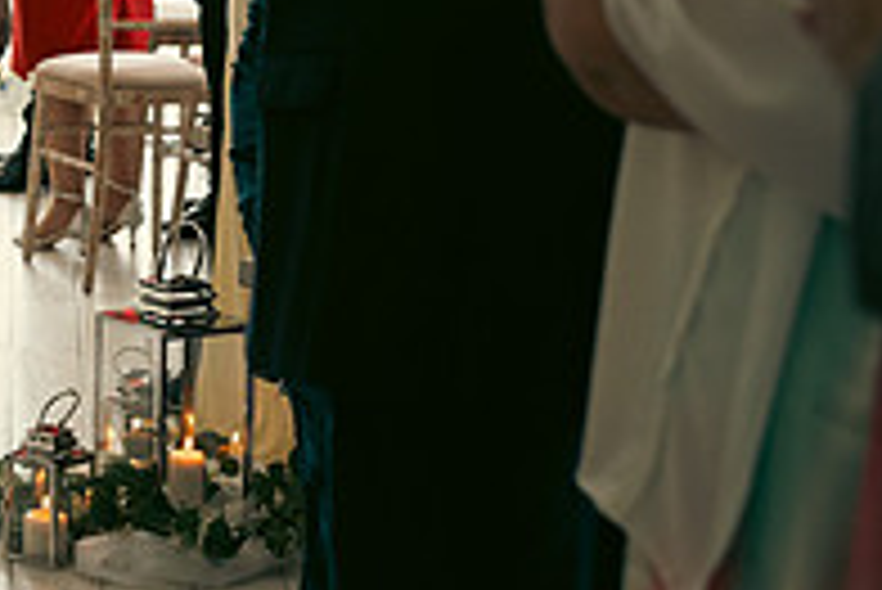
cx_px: -364
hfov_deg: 14.5
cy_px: -119
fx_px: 3261
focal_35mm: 133
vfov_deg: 10.2
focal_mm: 45
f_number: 3.5
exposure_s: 1/160
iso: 640
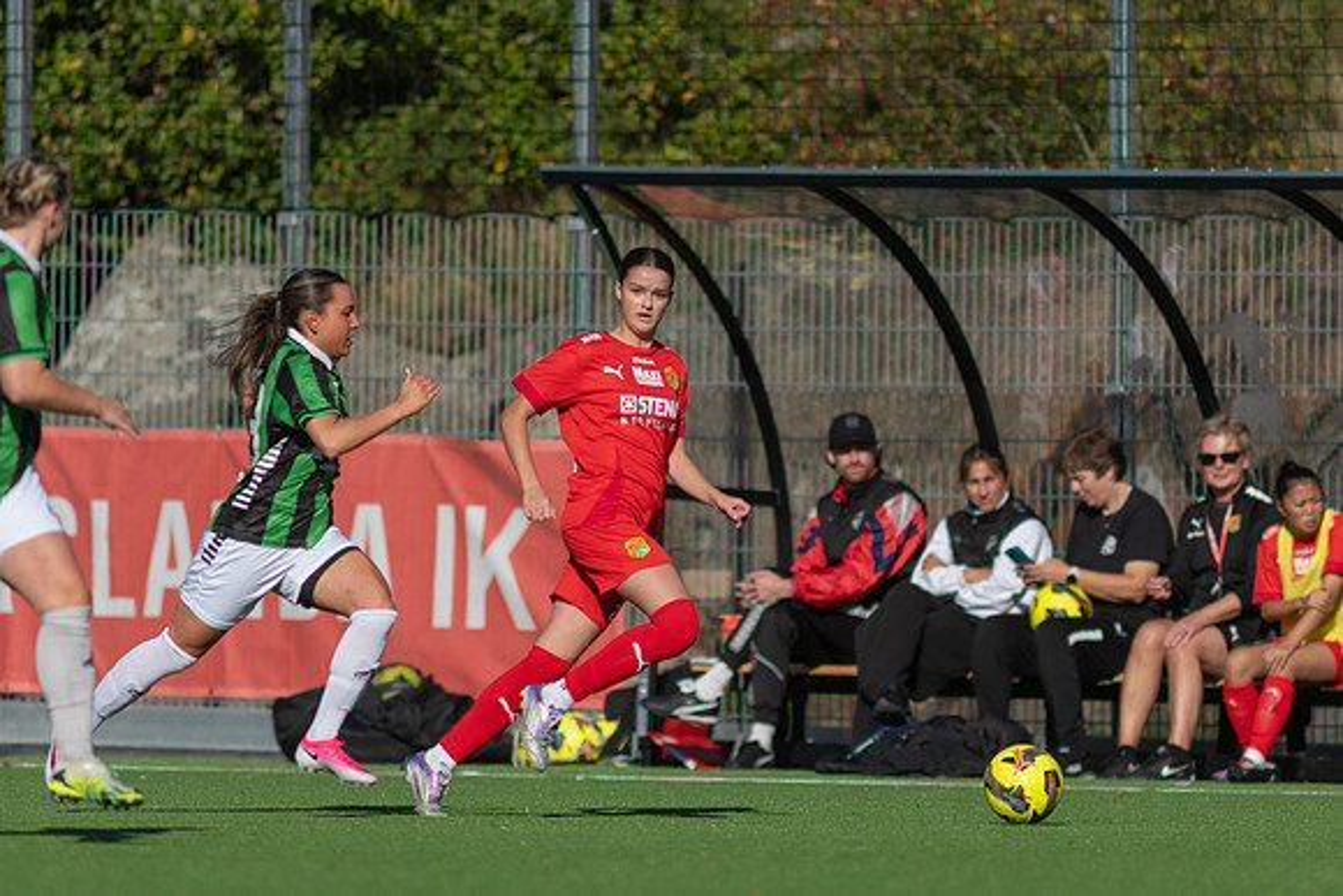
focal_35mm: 600
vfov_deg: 2.3
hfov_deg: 3.4
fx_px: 22388
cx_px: 672
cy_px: 448
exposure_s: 1/2500
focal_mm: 300
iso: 100
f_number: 2.8
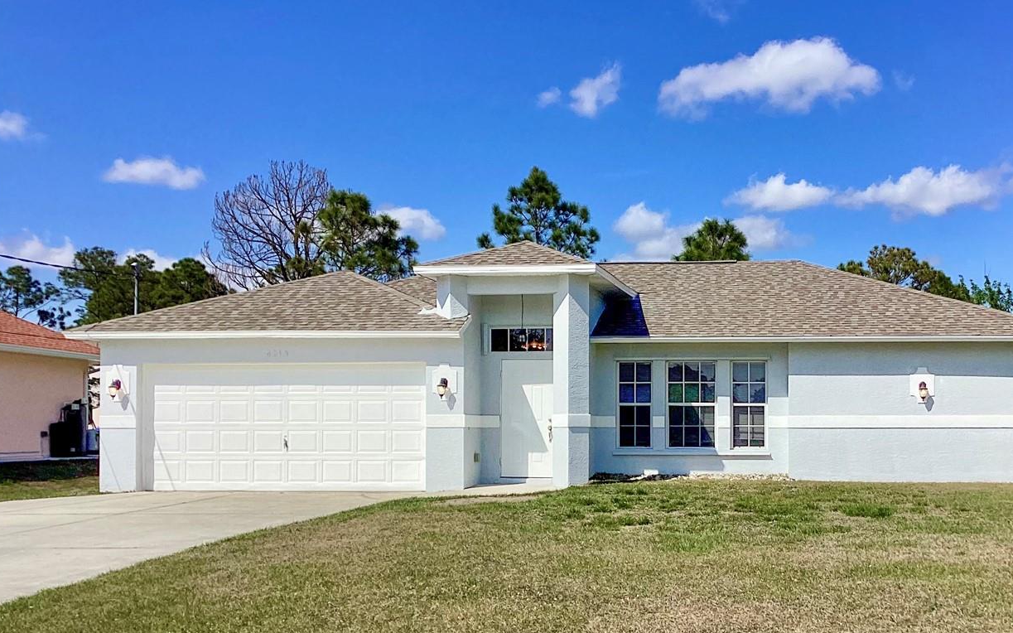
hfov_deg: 45.7
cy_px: 417
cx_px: 653
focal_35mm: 43
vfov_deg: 29.7
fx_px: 1187
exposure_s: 1/2037
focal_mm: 3.3
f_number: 2.4
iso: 25
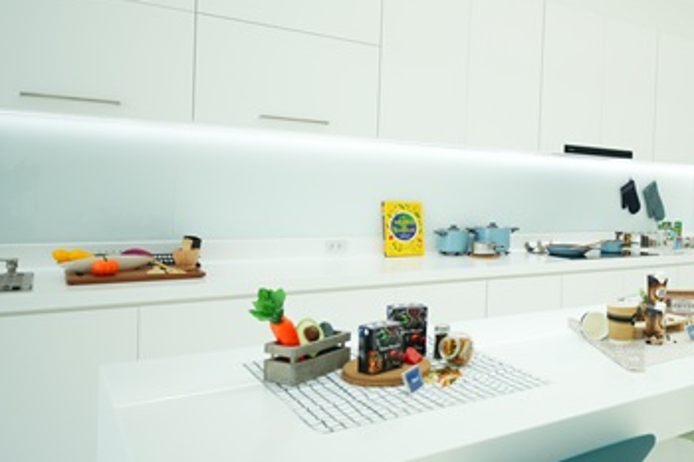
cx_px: 575
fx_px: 617
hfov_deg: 53.9
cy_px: 198
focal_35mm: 32
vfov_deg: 41.0
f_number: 4
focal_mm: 16
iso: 640
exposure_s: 1/250
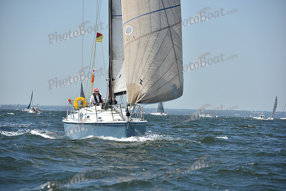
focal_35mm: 200
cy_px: 96
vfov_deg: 6.9
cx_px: 143
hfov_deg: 10.3
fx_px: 1589
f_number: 7.1
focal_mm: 200
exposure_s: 1/1250
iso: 250
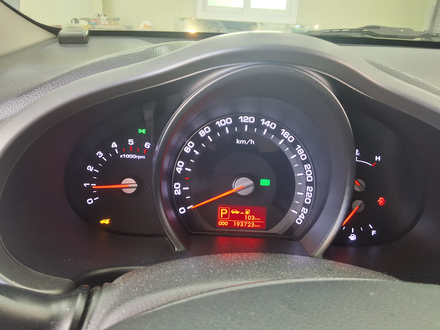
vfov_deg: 49.7
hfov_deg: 63.4
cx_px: 220
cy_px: 165
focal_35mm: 28
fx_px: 356
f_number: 1.9
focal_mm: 2.91
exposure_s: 1/40
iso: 200
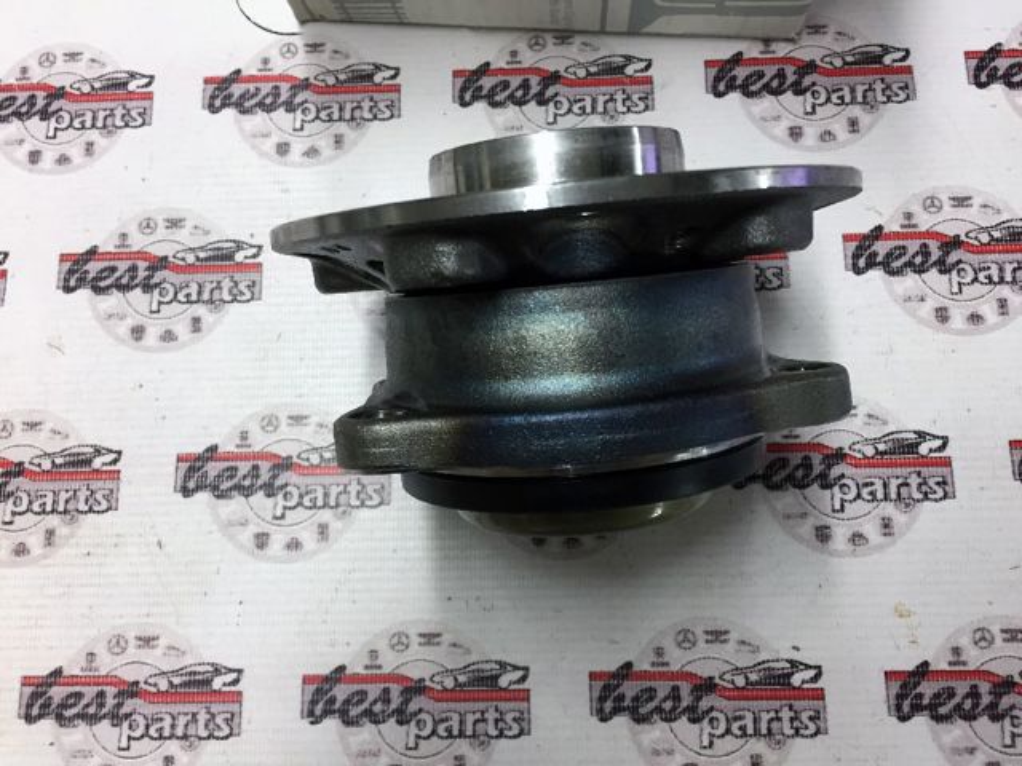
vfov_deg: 48.2
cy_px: 383
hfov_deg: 61.7
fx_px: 856
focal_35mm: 29
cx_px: 511
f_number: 2.2
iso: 100
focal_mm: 4.15
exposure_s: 1/33
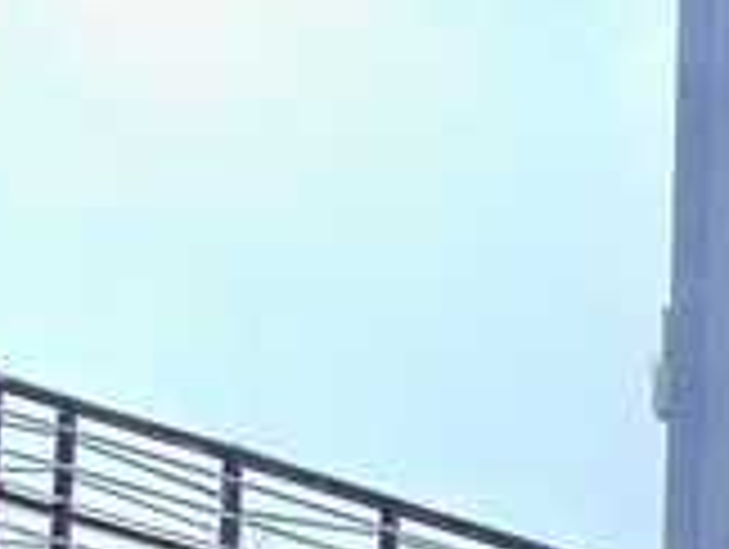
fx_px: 6011
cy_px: 680
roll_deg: -2.0
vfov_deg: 5.2
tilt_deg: +14.6
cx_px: 567
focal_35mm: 285
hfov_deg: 6.9
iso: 32
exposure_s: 1/195
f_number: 2.8
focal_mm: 9
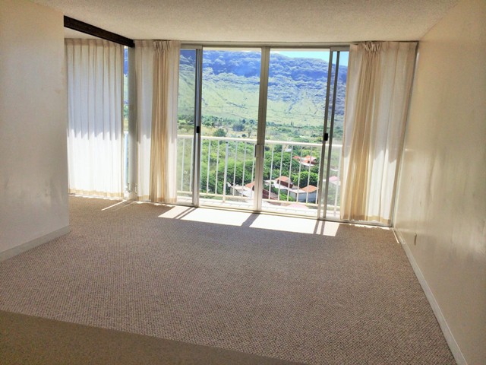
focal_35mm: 30
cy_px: 182
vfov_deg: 46.8
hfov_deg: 60.0
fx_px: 421
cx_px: 243
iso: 32
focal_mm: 4.12
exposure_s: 1/1244
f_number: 2.2
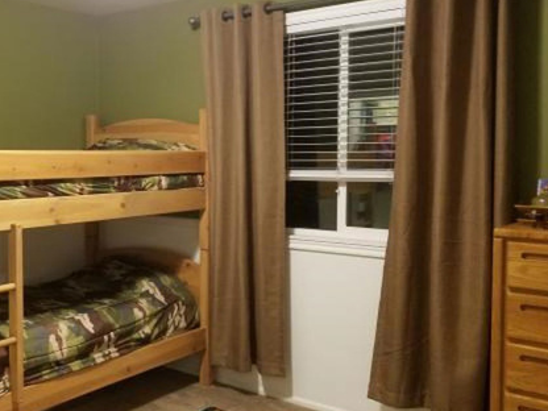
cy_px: 161
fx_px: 633
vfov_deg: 35.8
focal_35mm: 40
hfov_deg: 45.2
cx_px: 136
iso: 200
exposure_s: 1/12
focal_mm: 4.2
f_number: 1.7
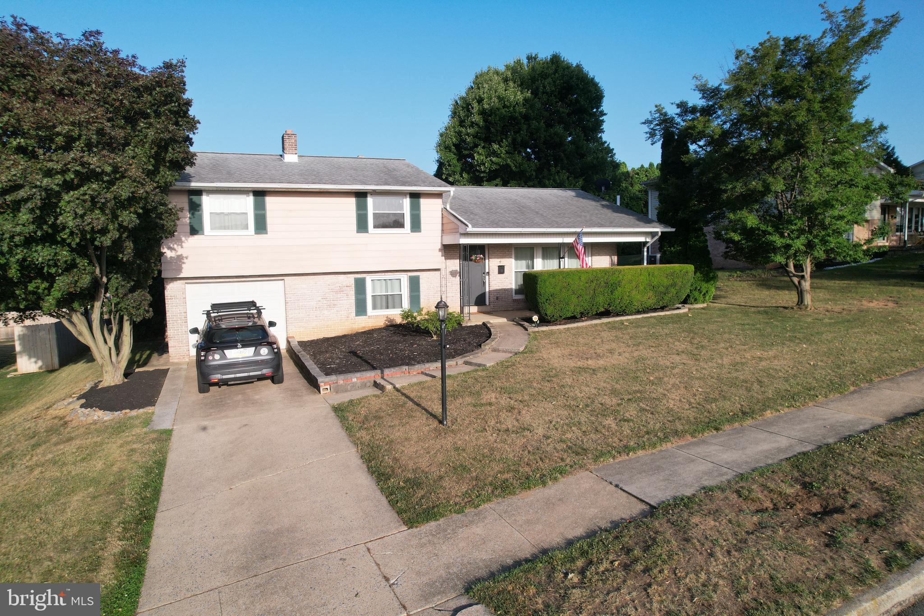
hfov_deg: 78.6
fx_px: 565
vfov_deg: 57.2
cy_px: 308
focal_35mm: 22
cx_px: 462
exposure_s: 1/120
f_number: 2.8
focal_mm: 8.38
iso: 150
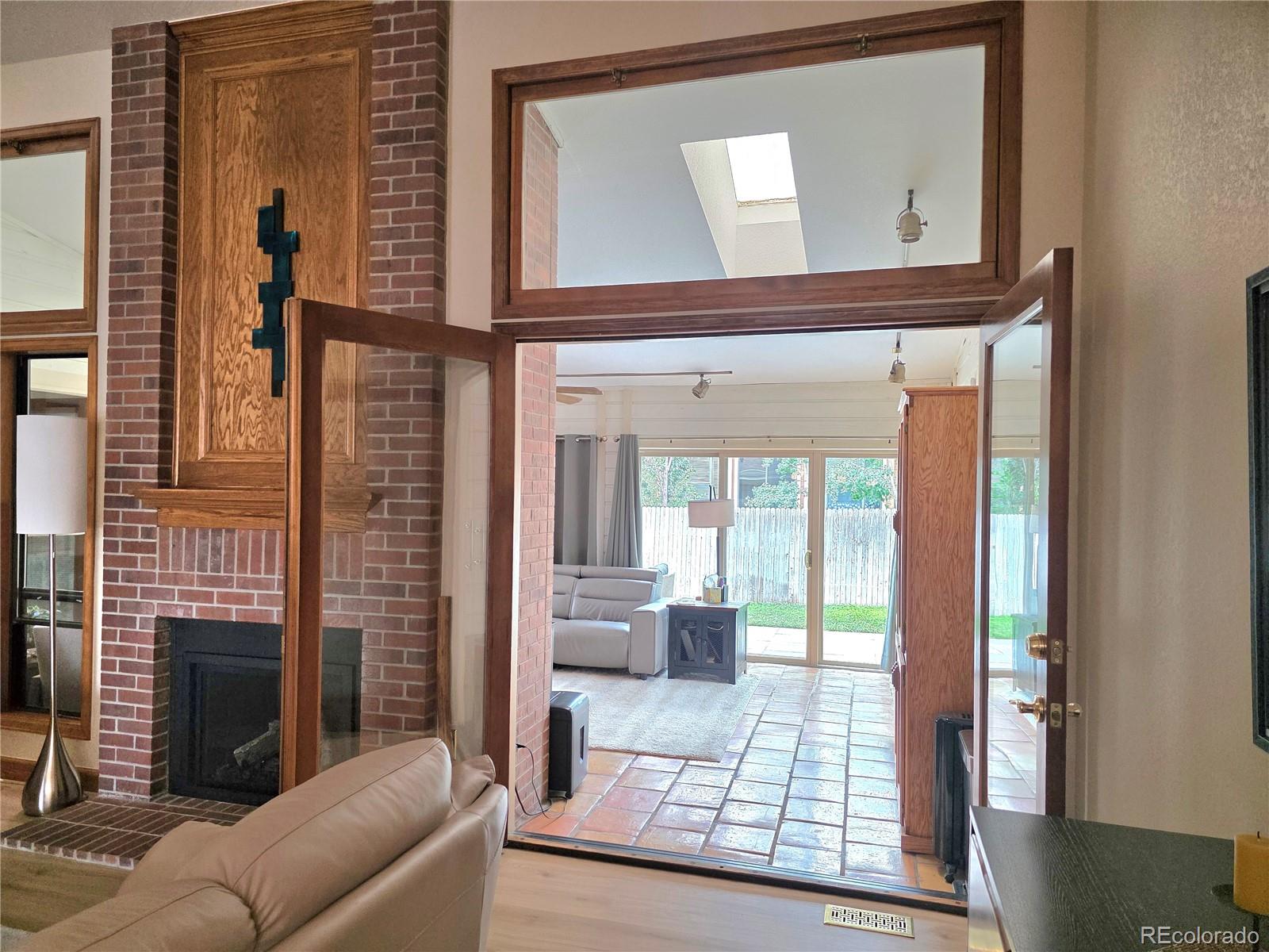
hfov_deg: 73.9
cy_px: 476
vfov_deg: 58.9
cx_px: 634
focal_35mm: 23
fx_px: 843
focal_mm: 6.3
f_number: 1.7
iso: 160
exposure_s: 1/120
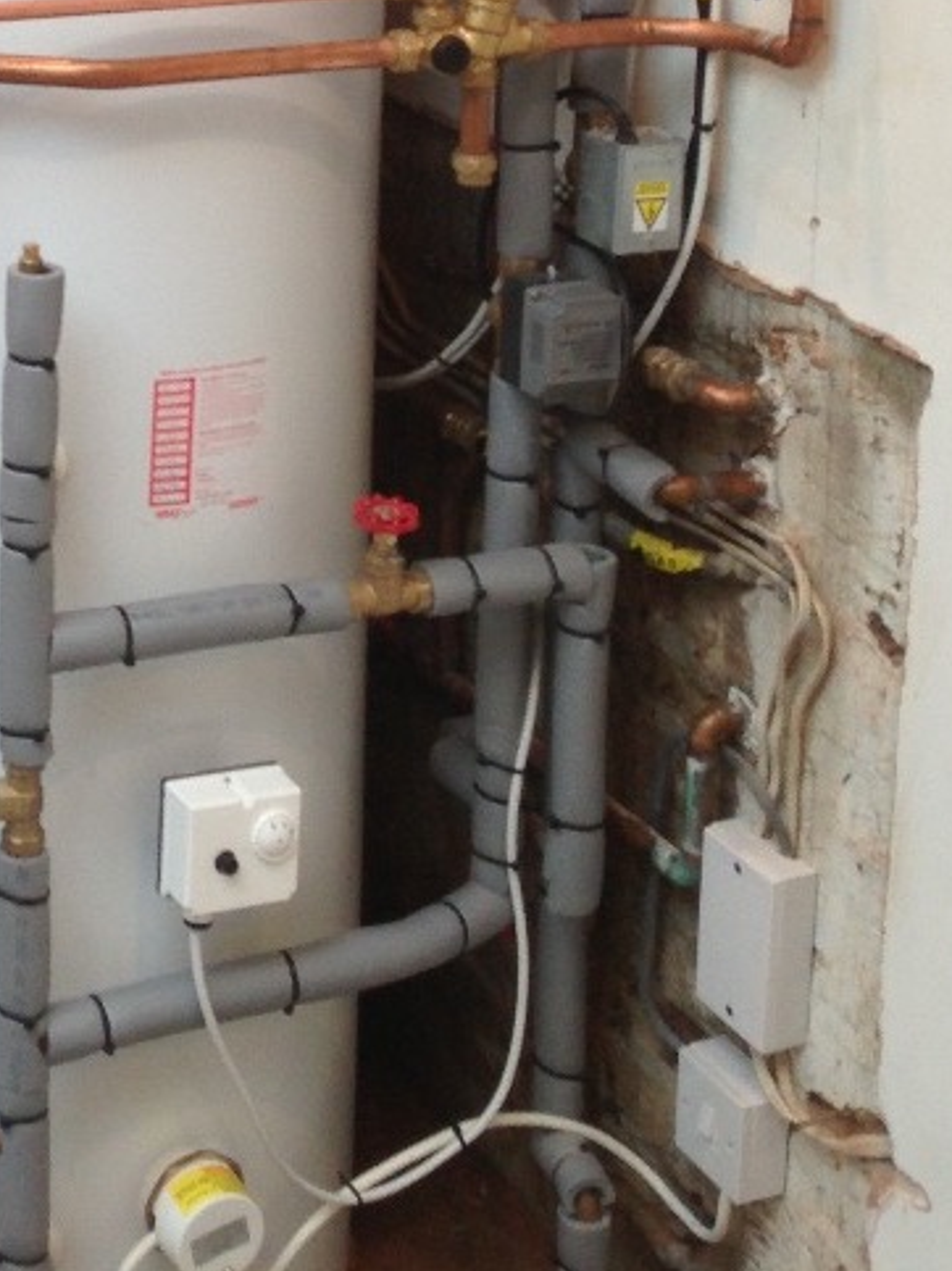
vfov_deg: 22.3
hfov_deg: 17.4
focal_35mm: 82
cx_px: -66
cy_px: -176
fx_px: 3008
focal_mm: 4.13
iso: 64
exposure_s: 1/40
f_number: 2.4
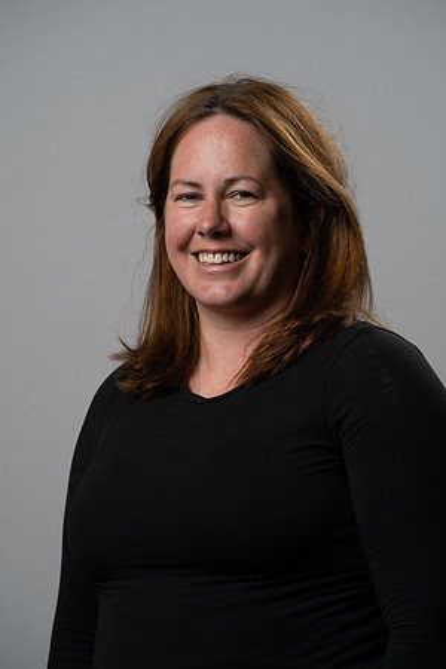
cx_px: 223
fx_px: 2899
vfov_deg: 13.2
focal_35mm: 156
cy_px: 334
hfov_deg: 8.8
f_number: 7.1
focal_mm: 156
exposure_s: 1/160
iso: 160
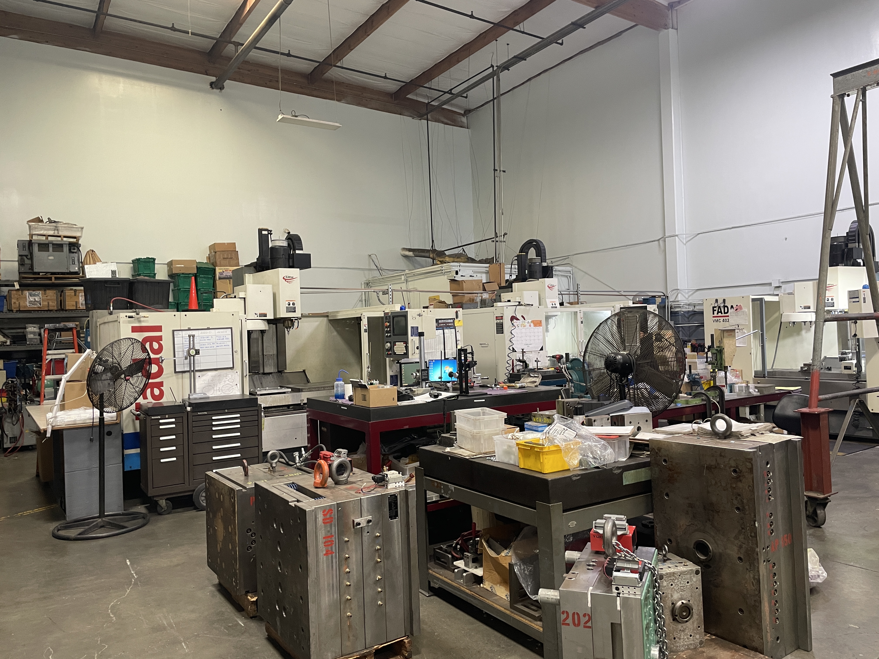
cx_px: 440
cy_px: 330
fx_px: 660
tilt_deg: +0.3
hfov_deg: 67.3
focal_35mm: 26
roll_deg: +3.1
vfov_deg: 53.1
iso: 160
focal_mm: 4.2
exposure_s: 1/60
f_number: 1.6
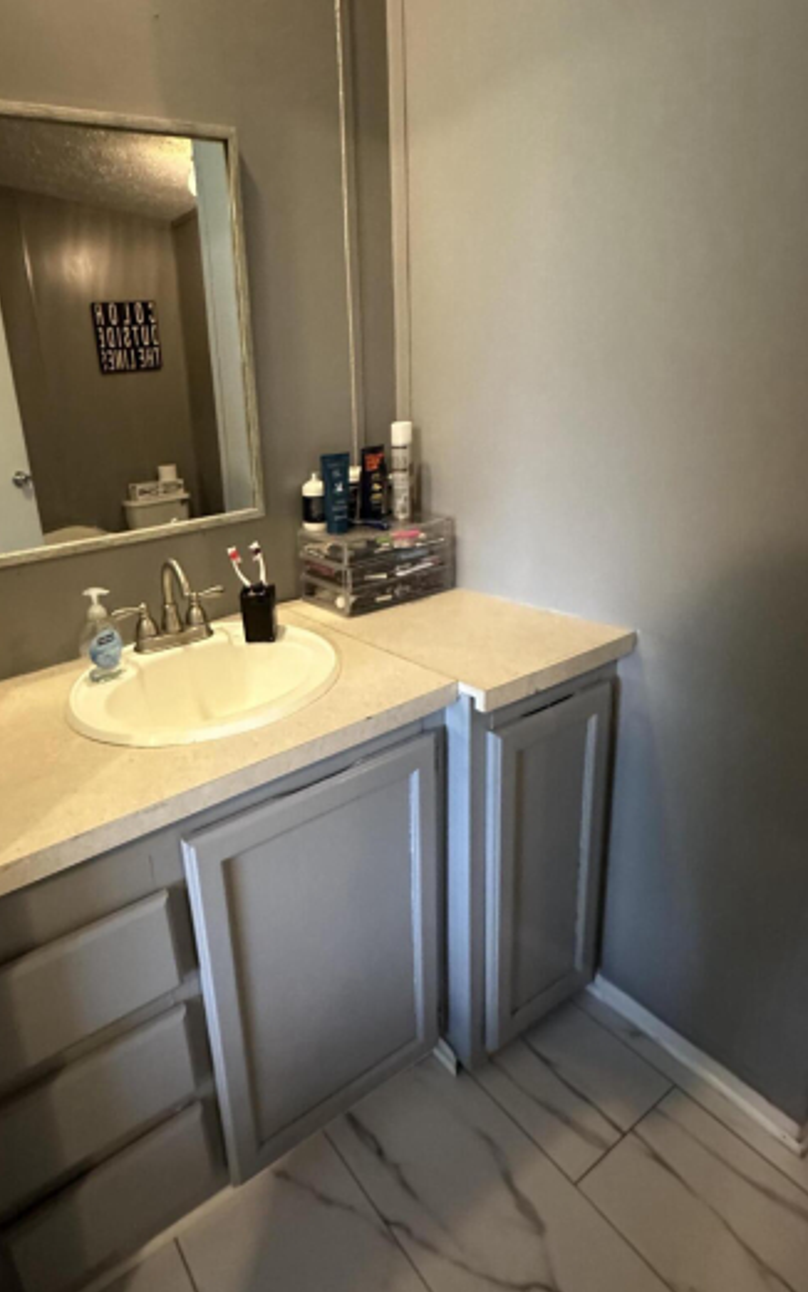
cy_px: 586
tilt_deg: -15.3
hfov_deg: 60.1
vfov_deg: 87.7
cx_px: 240
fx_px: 669
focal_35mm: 19
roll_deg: +5.3
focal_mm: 2.22
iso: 640
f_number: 2.2
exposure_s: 1/30
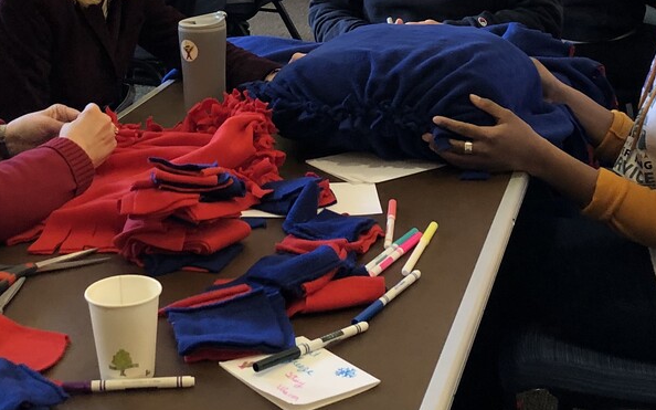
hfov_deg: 28.5
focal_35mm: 72
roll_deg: +1.8
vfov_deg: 17.6
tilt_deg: -8.6
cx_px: 262
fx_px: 1287
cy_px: -15
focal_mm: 3.99
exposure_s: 1/15
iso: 50
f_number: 1.8
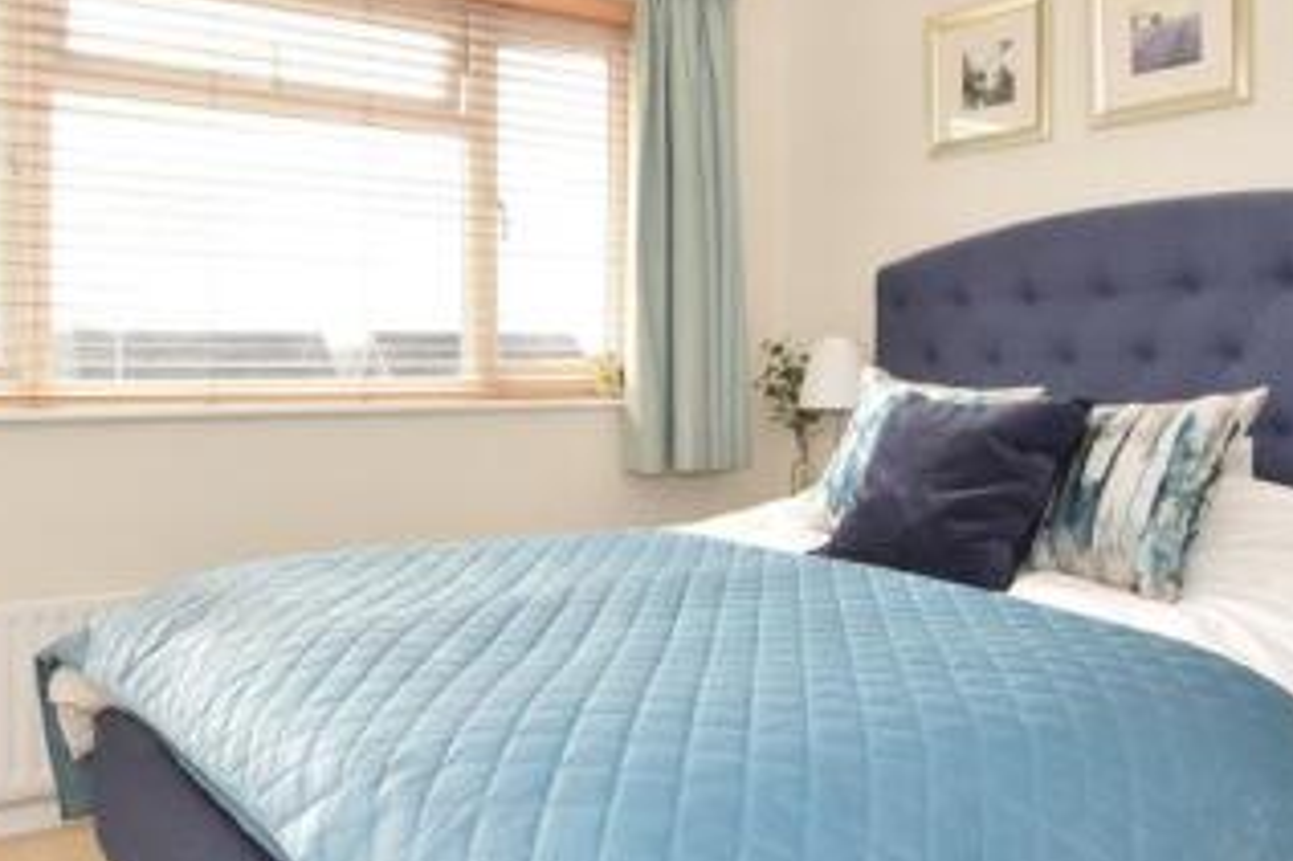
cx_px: 563
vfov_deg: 42.1
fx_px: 1113
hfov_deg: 60.1
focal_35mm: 31
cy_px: 349
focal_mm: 10
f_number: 18
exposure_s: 1/60
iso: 500
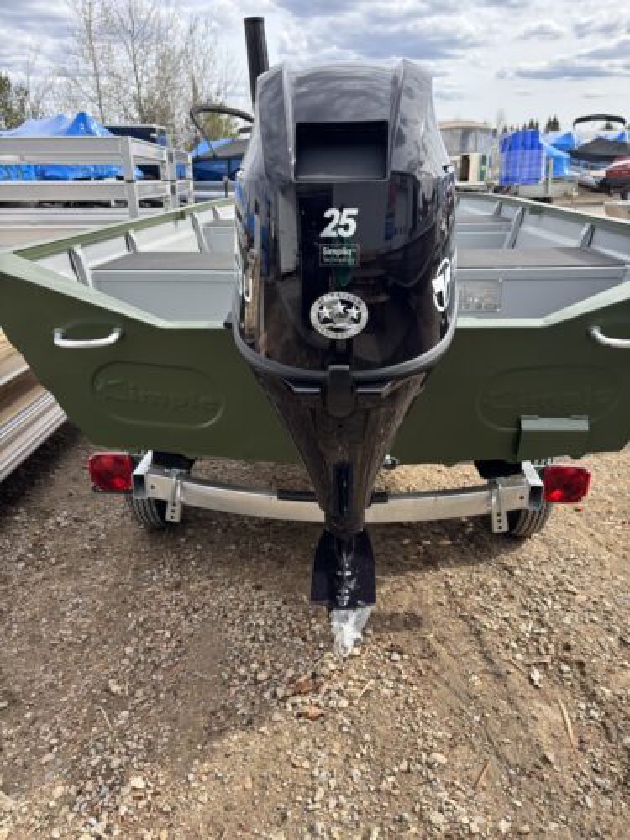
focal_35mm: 26
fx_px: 631
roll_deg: -0.7
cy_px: 420
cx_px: 315
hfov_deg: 53.1
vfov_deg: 67.3
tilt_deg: -22.3
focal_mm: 5.96
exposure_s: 1/799
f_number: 1.6
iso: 50
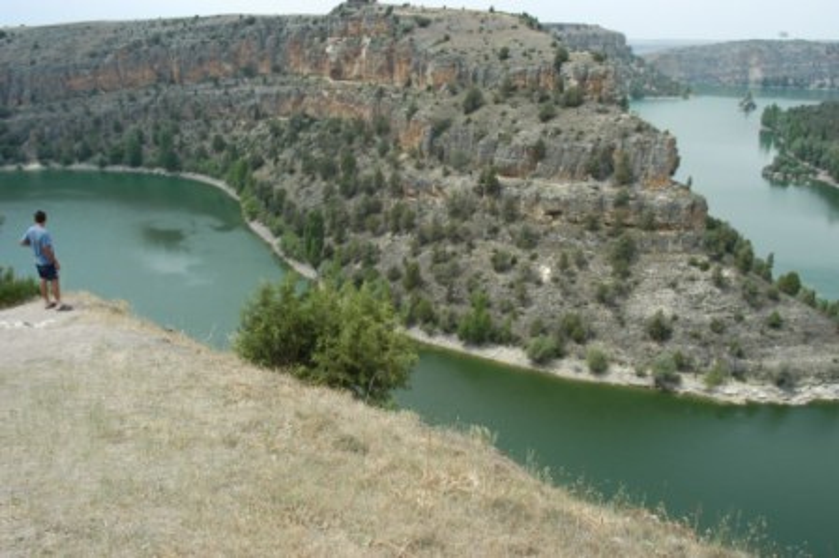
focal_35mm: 30
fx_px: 699
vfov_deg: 43.5
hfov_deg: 62.0
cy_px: 279
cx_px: 420
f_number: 8
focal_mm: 20
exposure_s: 1/320
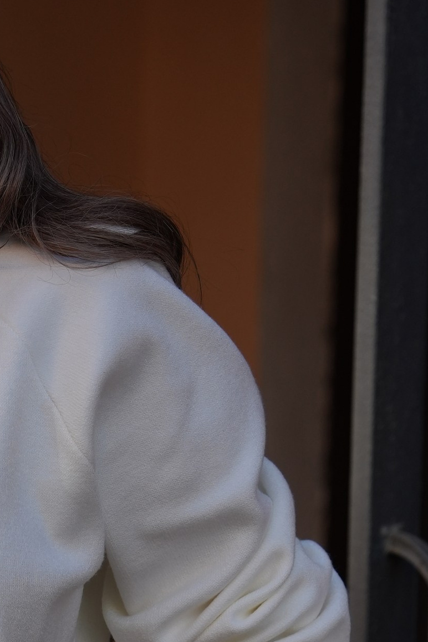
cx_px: -86
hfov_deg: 6.9
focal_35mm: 199
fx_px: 3549
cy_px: 1056
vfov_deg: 9.9
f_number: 4
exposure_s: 1/640
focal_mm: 60
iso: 200
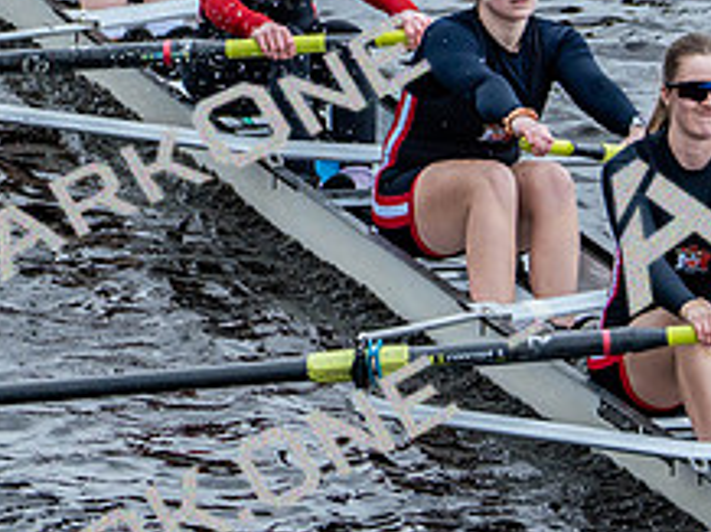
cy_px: 5
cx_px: 333
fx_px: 22774
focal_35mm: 1110
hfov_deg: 1.8
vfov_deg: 1.3
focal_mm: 433
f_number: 6.3
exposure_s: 1/1000
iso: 2500
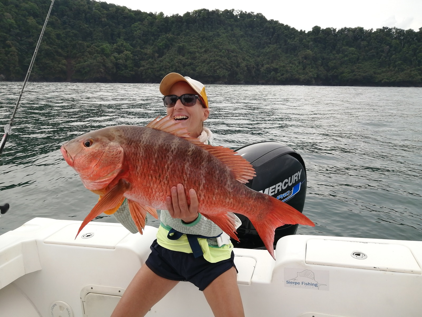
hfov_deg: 65.3
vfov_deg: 51.4
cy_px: 158
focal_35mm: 27
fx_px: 329
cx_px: 211
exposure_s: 1/900
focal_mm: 3.62
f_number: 1.8
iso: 100
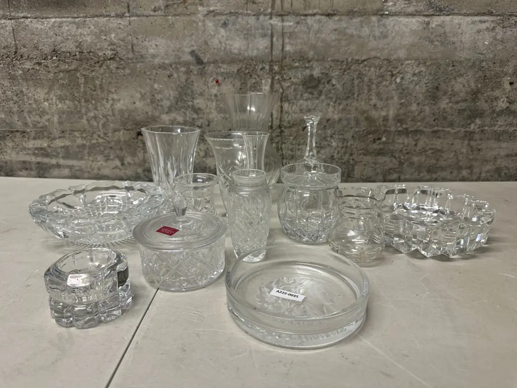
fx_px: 358
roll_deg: -0.4
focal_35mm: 24
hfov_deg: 71.6
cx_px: 258
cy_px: 194
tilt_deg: -17.0
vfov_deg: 56.8
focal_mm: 6.86
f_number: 1.78
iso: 100
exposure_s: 1/100
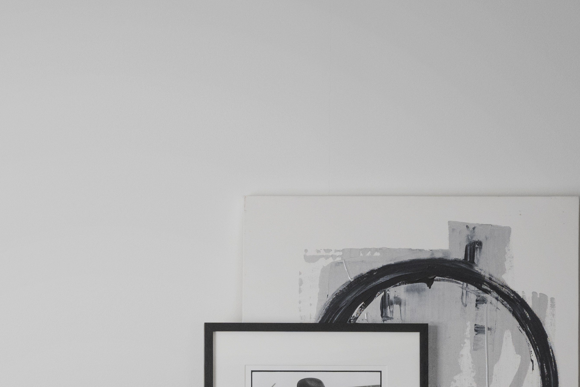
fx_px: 3415
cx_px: 105
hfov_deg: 9.7
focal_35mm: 212
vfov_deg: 6.4
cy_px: 534
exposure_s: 1/2
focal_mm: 70
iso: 500
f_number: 5
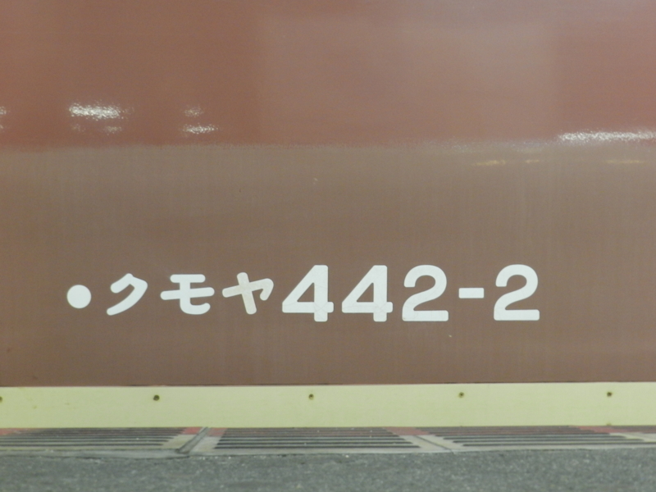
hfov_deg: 41.2
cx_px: 328
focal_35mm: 46
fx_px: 872
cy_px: 246
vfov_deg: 31.5
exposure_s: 1/6
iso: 400
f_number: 4.2
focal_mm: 8.1
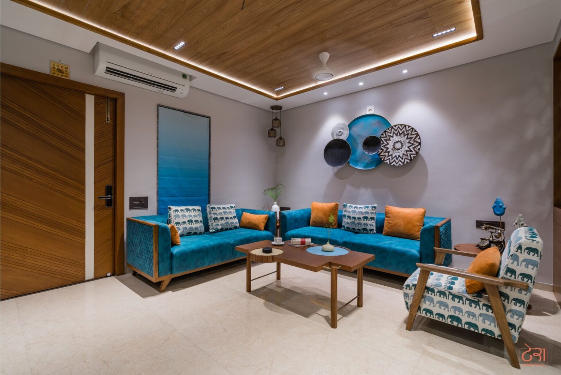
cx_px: 280
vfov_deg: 73.8
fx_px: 249
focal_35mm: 16
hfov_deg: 96.7
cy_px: 188
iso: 100
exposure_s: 1/2.5
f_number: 9
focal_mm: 16
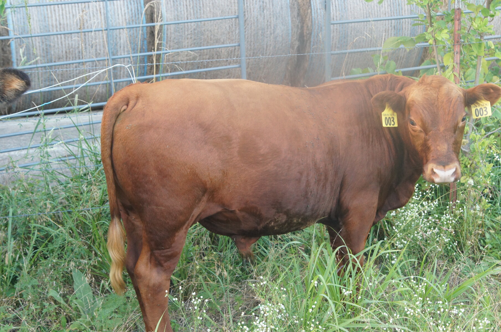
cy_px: 166
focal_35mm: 75
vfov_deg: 18.1
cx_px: 250
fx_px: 1042
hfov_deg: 27.0
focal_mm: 50
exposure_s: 1/40
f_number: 5.6
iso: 1600
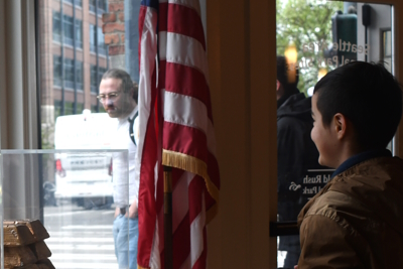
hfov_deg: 24.6
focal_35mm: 81
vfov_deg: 16.7
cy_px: 234
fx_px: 907
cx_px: 71
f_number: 4
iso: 400
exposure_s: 1/160
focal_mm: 24
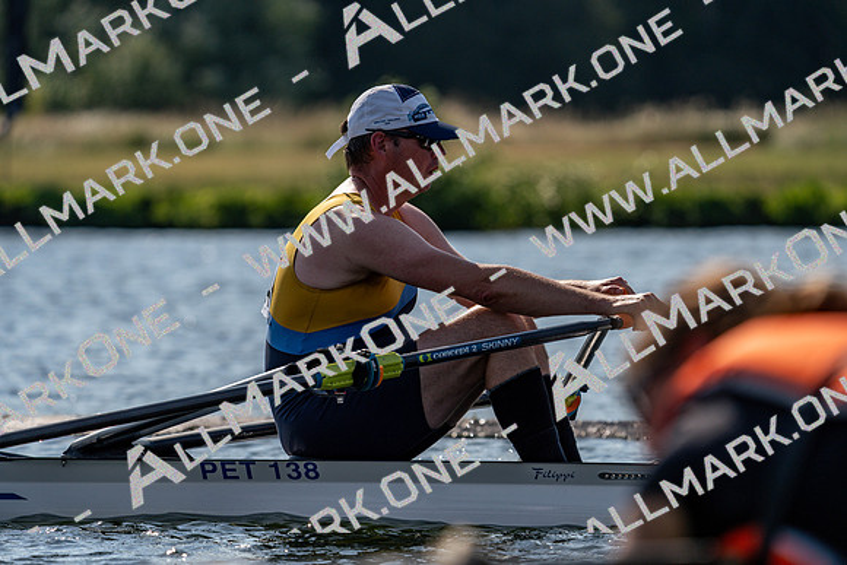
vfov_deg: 3.7
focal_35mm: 371
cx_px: 424
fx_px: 8730
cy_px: 282
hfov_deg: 5.6
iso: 160
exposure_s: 1/1600
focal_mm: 371
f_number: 6.3
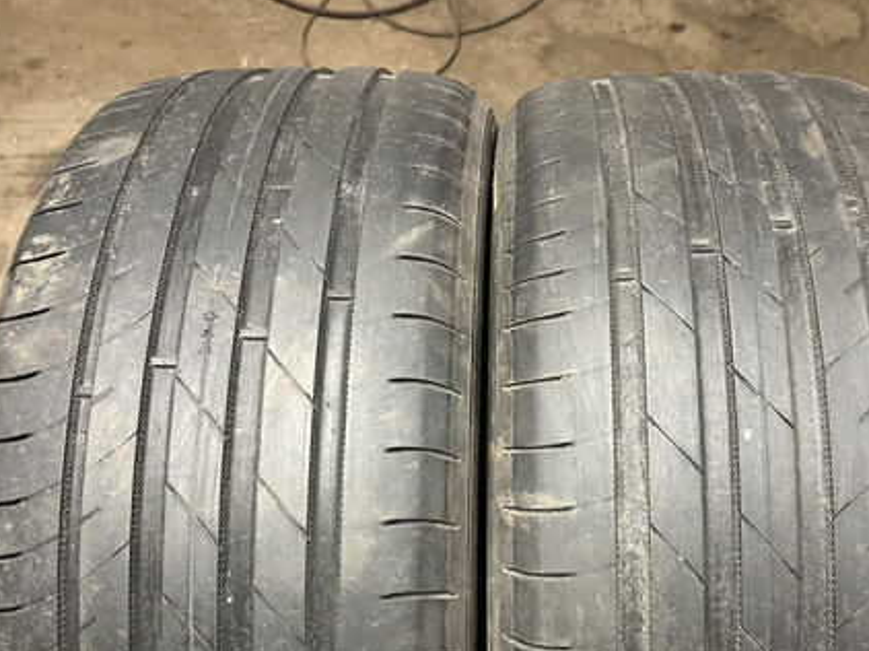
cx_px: 470
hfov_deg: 50.1
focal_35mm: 37
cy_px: 431
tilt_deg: -60.3
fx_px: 928
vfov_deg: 38.2
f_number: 1.5
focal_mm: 5.7
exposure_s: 1/50
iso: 250
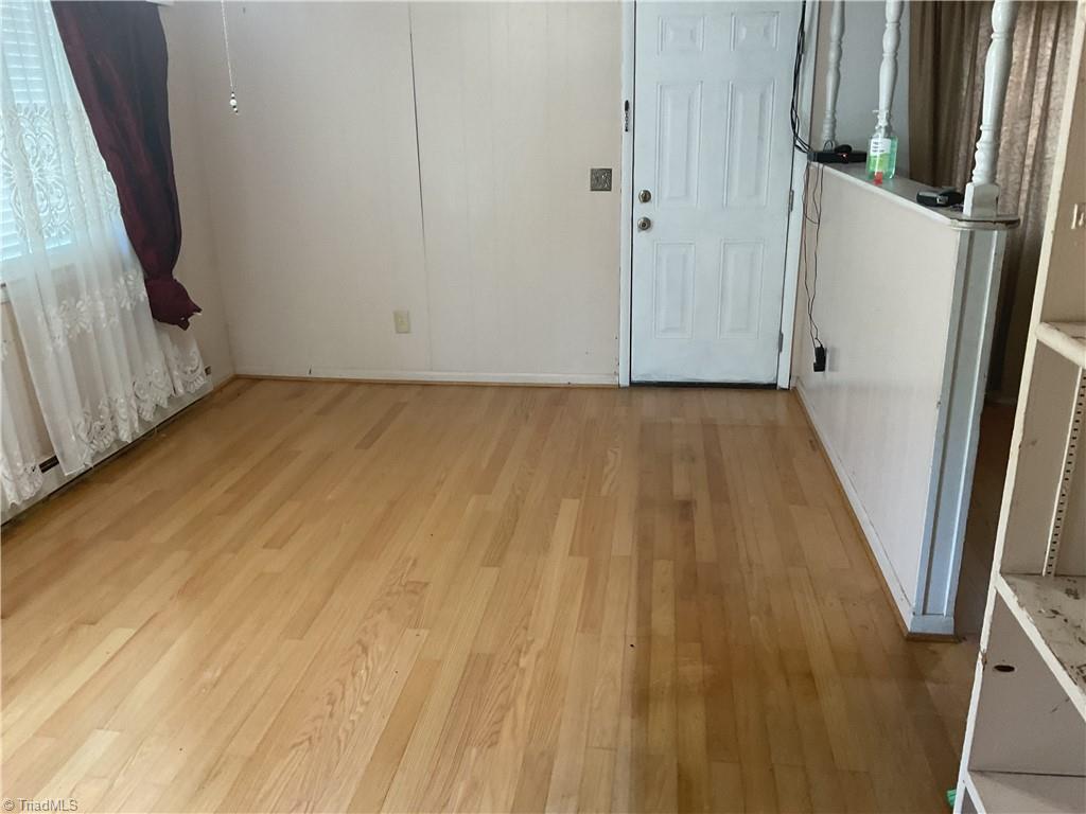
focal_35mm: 29
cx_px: 543
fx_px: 910
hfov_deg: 61.7
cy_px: 407
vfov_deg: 48.2
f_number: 1.8
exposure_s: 1/60
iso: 100
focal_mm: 3
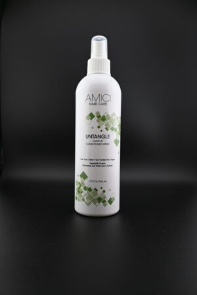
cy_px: 148
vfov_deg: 60.7
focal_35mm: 31
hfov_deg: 42.6
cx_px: 98
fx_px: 252
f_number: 3.8
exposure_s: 1/250
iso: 400
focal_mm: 20.5
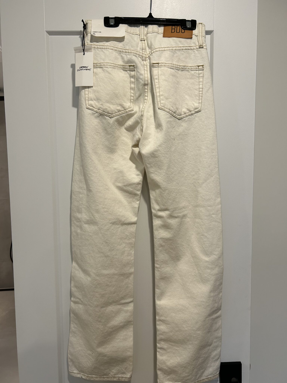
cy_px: 192
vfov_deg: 67.3
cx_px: 144
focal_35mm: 26
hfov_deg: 53.1
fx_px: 287
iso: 80
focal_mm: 5.7
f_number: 1.5
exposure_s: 1/60
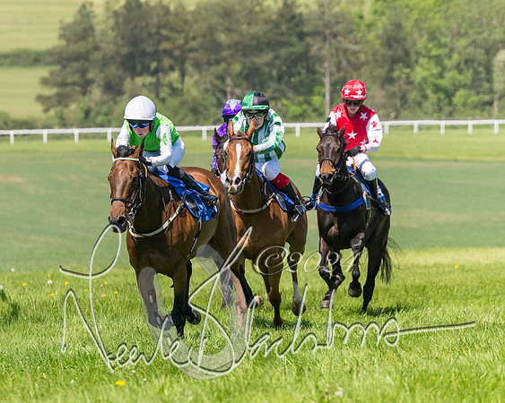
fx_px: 5930
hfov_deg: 4.9
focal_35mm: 397
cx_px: 141
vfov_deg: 3.9
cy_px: 196
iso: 400
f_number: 5
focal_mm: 175
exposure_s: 1/3200
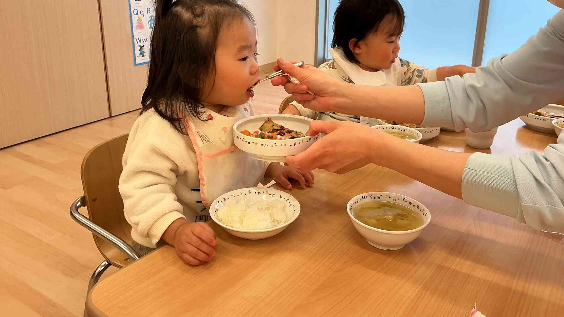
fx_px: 479
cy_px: 112
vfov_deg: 36.4
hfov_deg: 61.0
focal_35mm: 32
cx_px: 282
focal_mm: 3
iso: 40
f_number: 1.8
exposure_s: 1/120
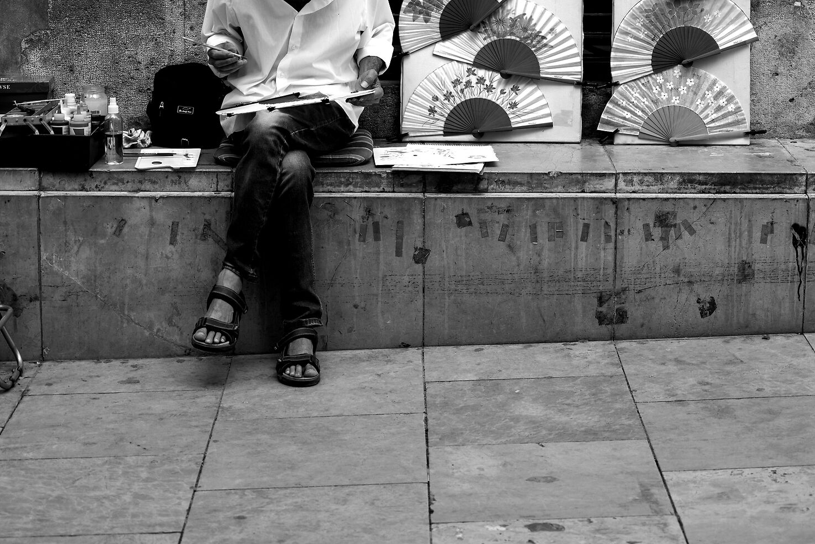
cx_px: 439
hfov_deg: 23.9
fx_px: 1924
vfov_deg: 16.0
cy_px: 146
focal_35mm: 85
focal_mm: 52
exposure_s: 1/400
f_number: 4
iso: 100
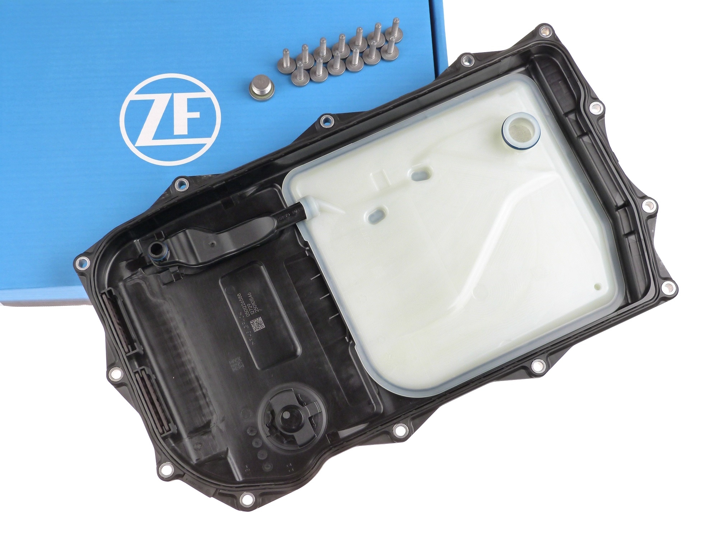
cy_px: 270
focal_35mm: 49
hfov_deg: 38.9
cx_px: 359
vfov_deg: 29.7
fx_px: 1016
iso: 200
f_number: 3.2
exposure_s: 1/60
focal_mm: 8.7
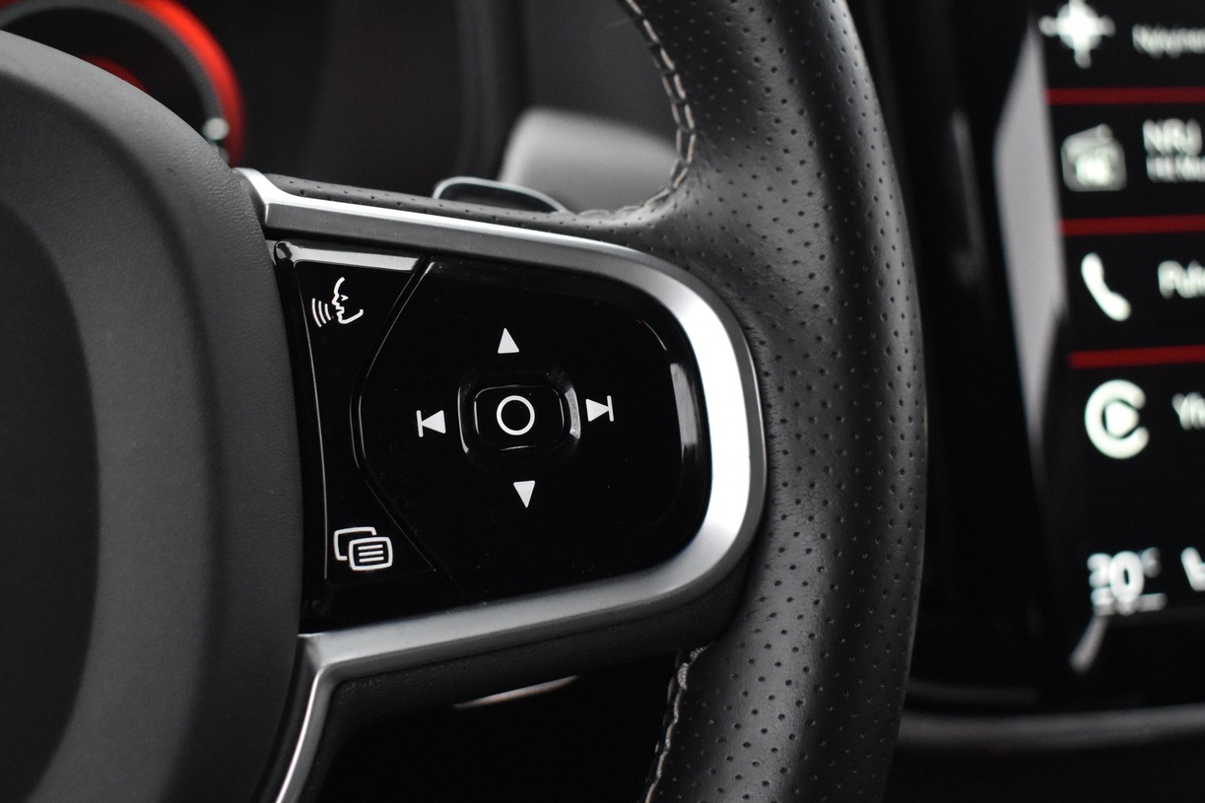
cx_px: 511
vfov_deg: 25.2
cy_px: 414
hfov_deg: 37.0
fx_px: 1796
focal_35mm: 54
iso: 3200
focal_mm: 27
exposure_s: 1/30
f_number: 4
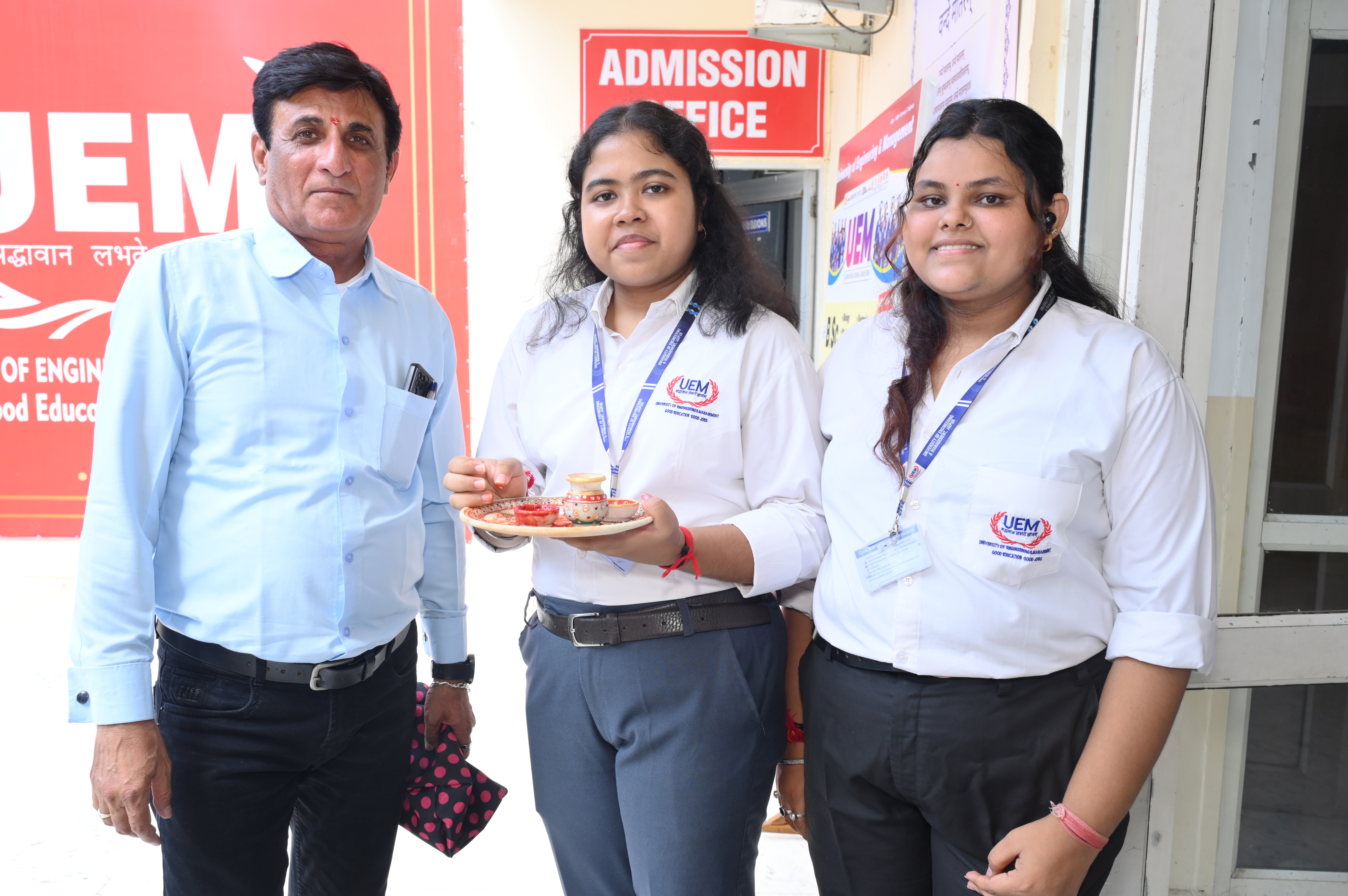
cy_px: 448
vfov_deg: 44.9
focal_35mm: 29
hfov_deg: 63.7
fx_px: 1085
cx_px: 674
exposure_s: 1/160
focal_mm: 29
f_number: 7.1
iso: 400
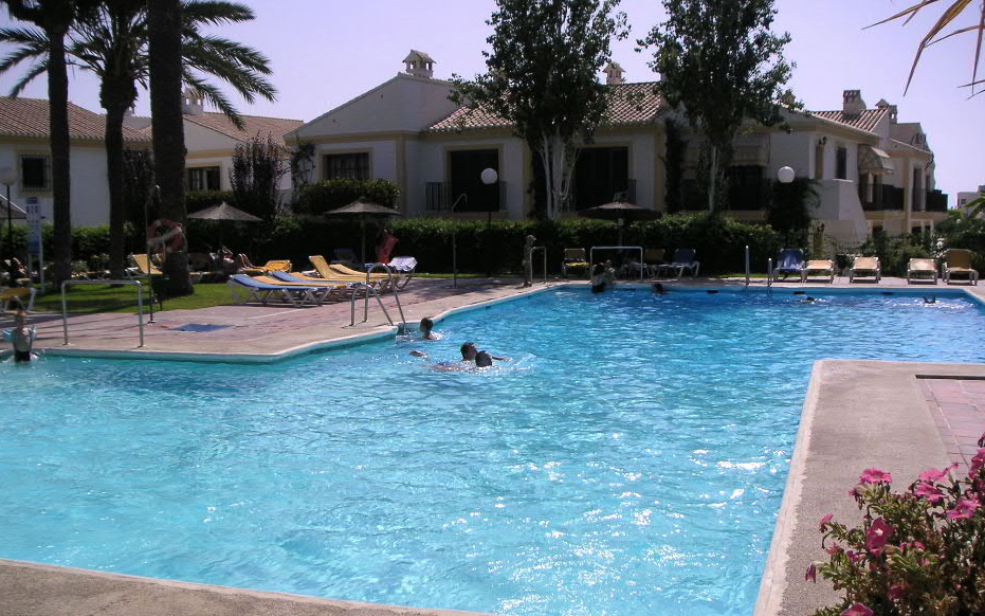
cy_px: 360
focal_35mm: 40
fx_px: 1074
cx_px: 497
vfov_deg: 31.9
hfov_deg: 49.3
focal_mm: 5.7
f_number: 6.7
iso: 50
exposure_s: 1/350
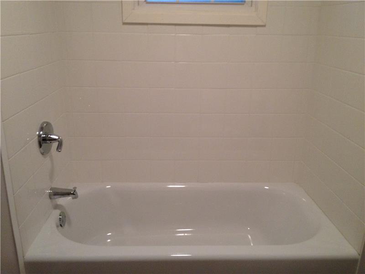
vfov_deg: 40.7
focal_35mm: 35
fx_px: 369
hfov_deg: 52.6
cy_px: 137
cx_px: 182
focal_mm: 4.28
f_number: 2.4
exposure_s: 1/20
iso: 250
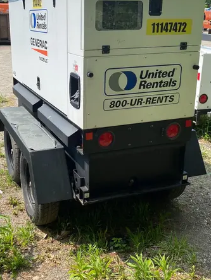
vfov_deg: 43.8
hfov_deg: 33.3
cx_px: 67
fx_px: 349
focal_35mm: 43
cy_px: 125
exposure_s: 1/1585
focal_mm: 4.25
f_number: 1.8
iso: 32
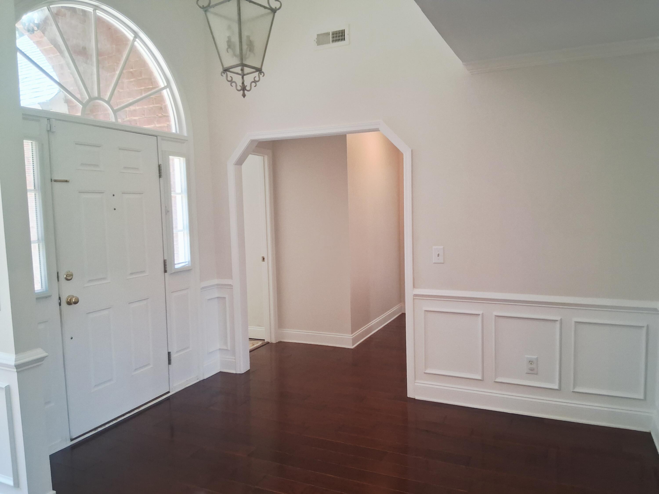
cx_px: 330
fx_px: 495
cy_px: 247
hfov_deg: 67.3
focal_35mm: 26
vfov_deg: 53.1
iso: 400
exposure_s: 1/120
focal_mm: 3.98
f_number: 1.8
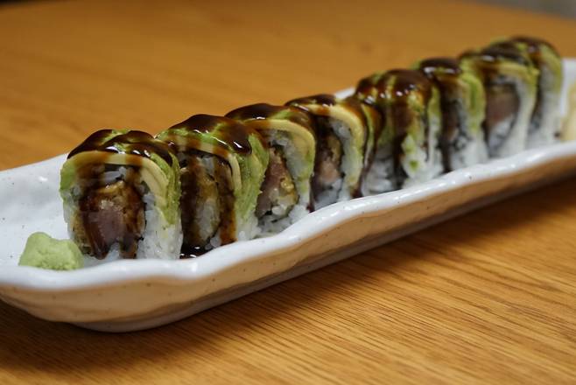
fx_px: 1265
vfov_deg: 17.3
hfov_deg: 25.6
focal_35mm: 79
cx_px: 288
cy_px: 192
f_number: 5
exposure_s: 1/80
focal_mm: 53
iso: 1600
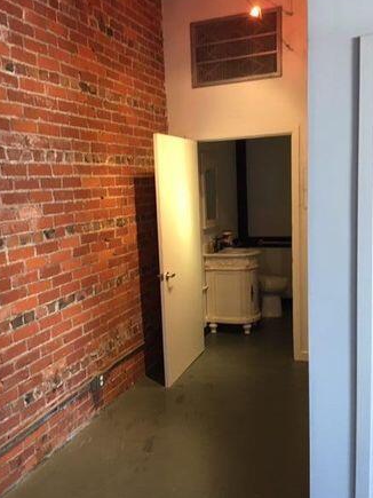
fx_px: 460
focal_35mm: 32
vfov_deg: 56.8
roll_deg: +2.1
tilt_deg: -11.2
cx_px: 177
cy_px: 245
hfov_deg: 44.1
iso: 125
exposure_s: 1/30
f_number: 2.2
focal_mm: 4.15
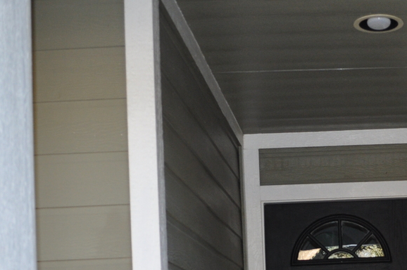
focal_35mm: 76
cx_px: 375
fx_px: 858
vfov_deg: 17.2
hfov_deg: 25.7
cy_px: 318
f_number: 3.5
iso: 450
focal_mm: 18
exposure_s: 1/125
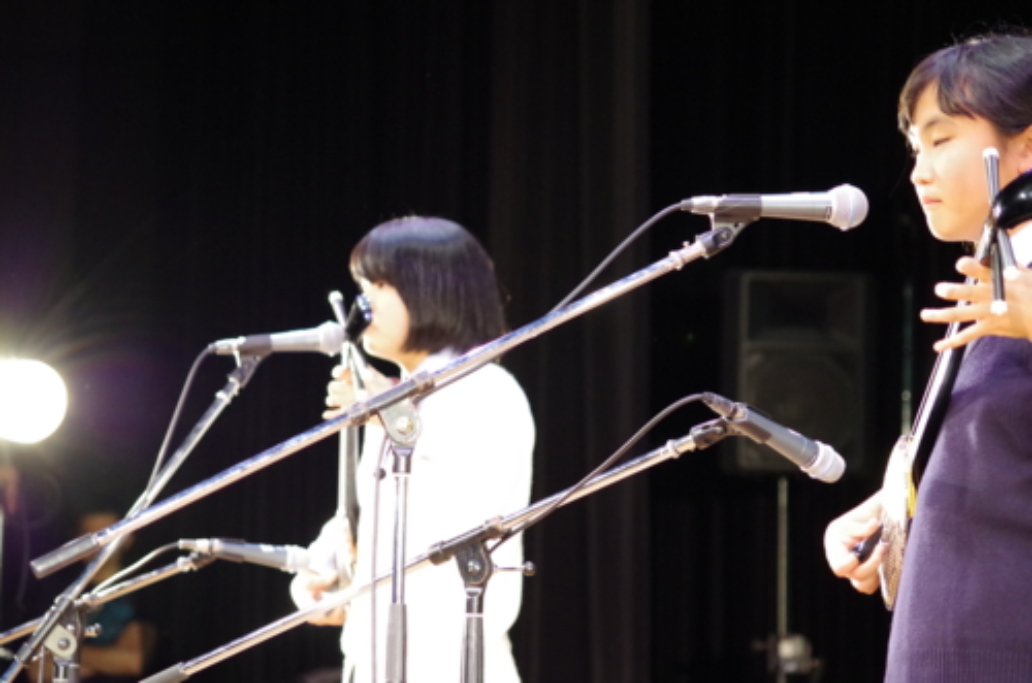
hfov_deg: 12.0
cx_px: 516
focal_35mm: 172
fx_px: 4920
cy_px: 342
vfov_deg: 7.9
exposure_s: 1/125
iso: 3200
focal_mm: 115
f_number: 4.5
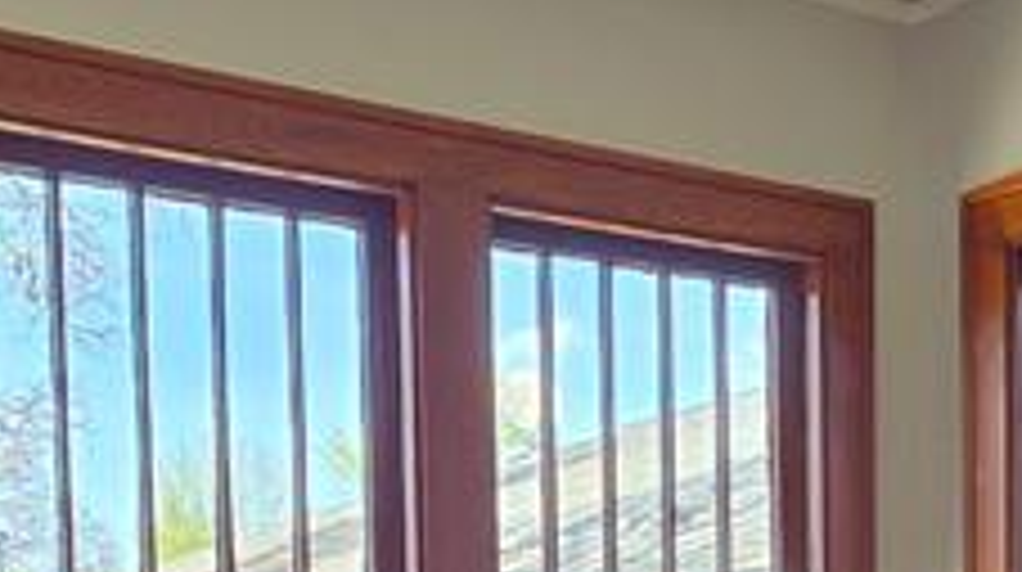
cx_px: 644
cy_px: 928
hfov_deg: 32.7
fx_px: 1732
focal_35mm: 64
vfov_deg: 16.6
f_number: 2.2
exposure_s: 1/120
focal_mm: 2.2
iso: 80
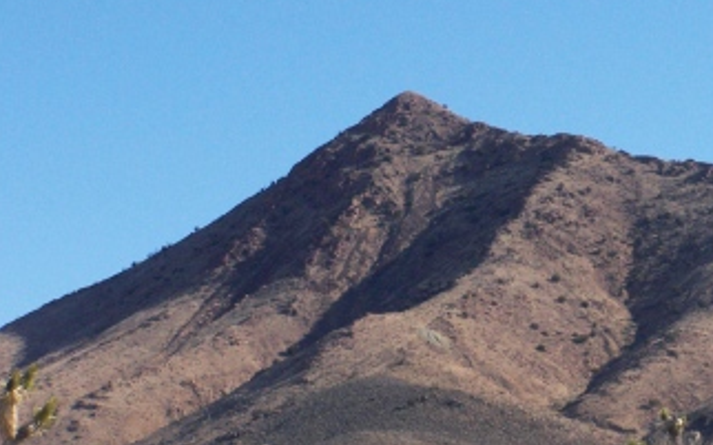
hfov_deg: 13.6
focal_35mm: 154
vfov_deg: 8.5
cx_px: 436
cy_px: 193
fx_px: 2991
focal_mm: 19.4
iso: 160
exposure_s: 1/500
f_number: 6.3
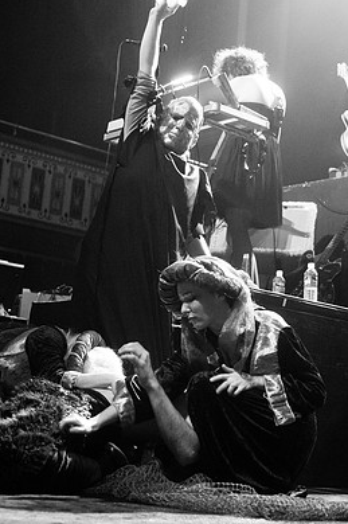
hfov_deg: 22.3
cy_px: 253
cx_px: 155
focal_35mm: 61
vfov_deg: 33.1
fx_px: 881
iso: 640
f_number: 2.8
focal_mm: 35
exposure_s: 1/200
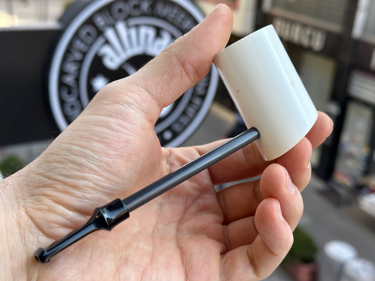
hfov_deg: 39.7
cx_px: 188
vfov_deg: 30.3
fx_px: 520
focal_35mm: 48
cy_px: 140
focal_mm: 6.86
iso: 64
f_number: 1.78
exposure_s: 1/291
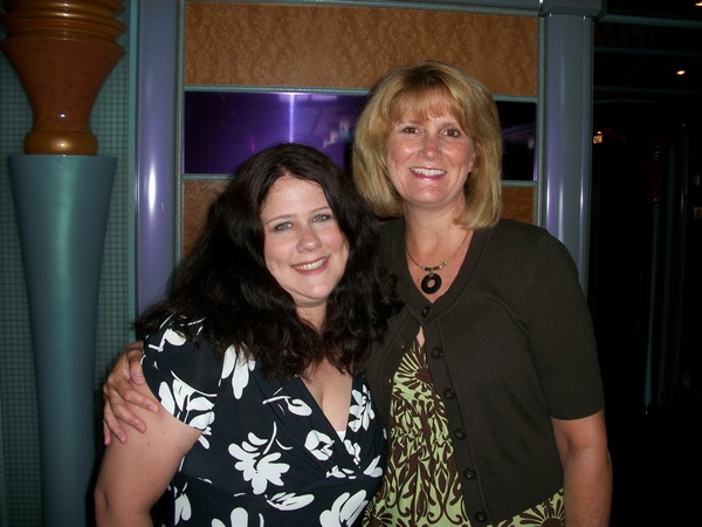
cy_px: 264
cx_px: 351
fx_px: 710
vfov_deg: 40.7
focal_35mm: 35
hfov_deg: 52.6
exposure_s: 1/60
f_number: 3.1
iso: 80
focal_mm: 6.3
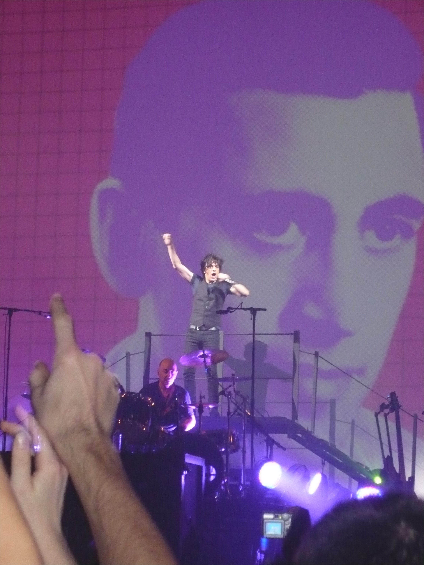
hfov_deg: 14.1
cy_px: 282
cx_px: 212
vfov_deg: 18.7
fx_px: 1715
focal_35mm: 105
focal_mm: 17.4
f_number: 5
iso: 640
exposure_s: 1/30
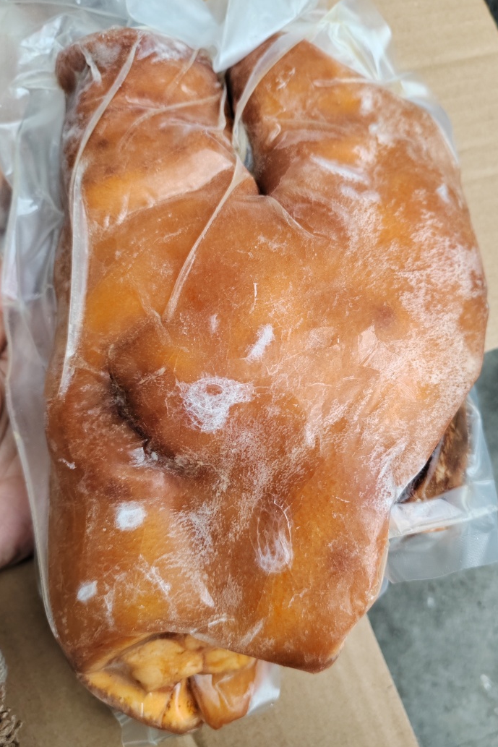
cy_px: 372
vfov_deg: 63.7
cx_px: 283
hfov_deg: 44.9
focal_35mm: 29
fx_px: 602
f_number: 1.8
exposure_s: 1/100
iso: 800
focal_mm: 6.14
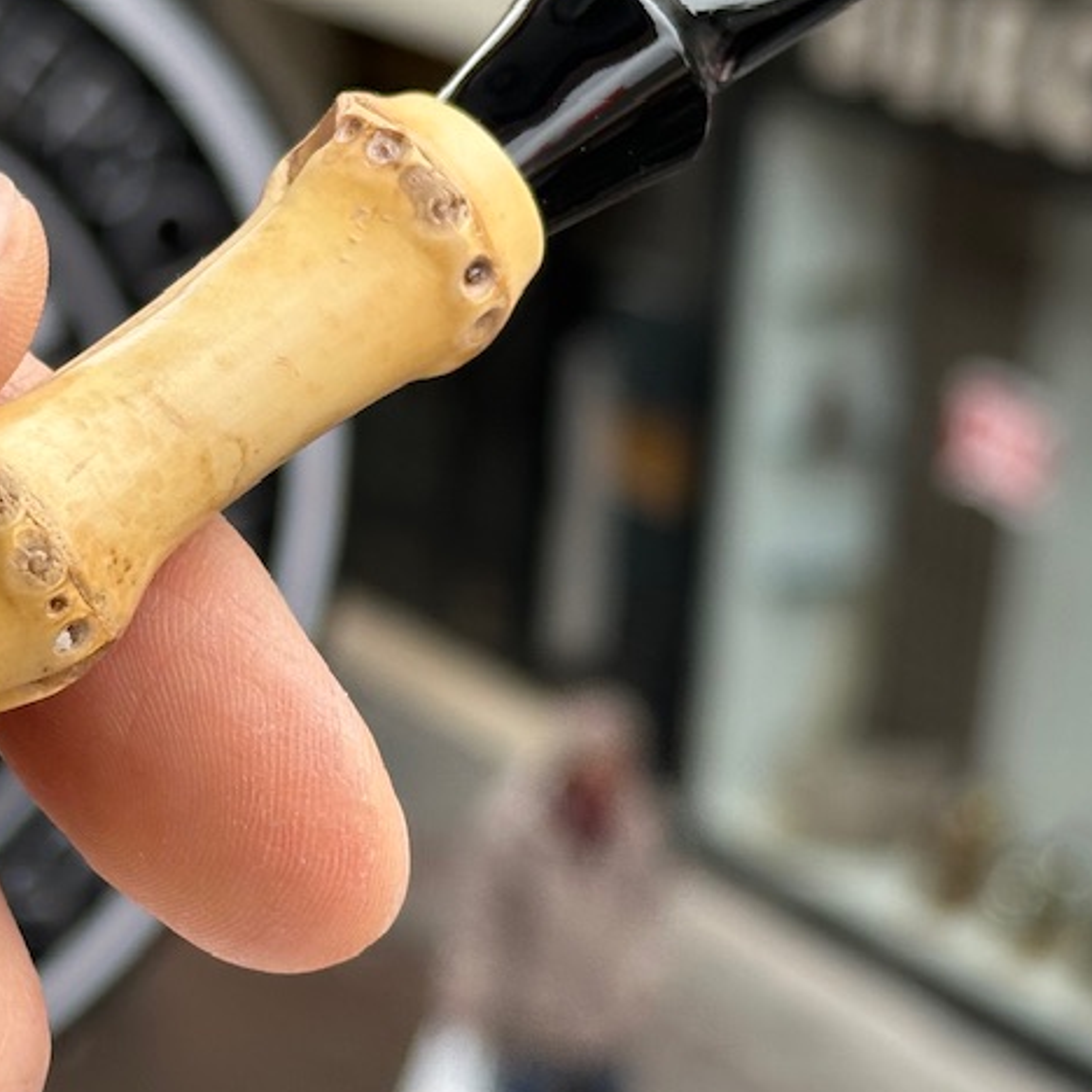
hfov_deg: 14.9
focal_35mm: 116
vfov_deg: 15.0
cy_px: 567
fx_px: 4140
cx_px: 156
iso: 64
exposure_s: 1/858
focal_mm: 6.86
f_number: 1.78
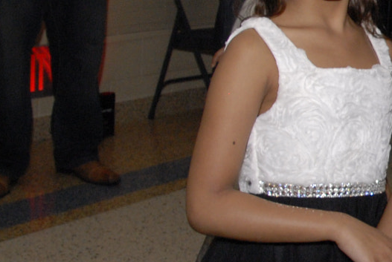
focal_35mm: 105
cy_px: 129
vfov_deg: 13.1
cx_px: 572
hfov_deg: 17.6
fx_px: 1145
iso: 500
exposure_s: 1/80
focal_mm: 18
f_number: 8
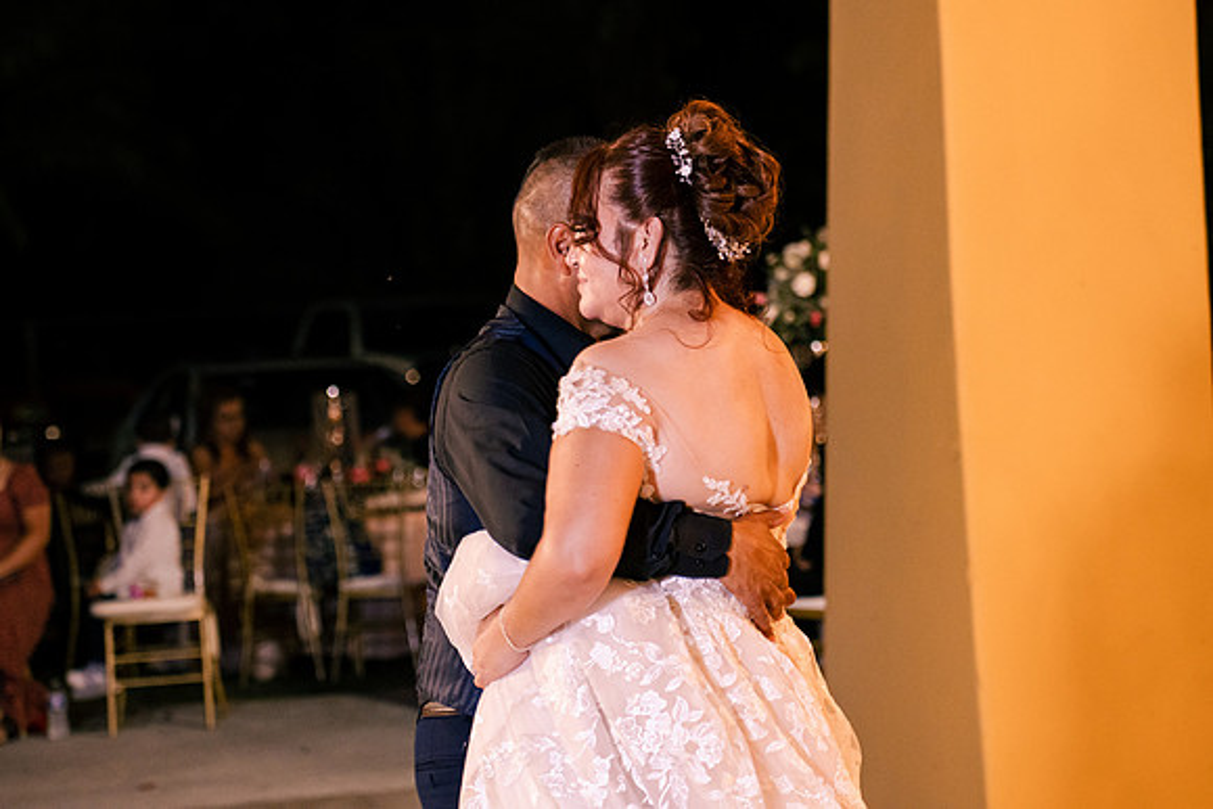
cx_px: 606
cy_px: 404
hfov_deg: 18.3
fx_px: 3774
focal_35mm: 112
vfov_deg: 12.2
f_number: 2.8
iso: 3200
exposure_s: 1/125
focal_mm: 75
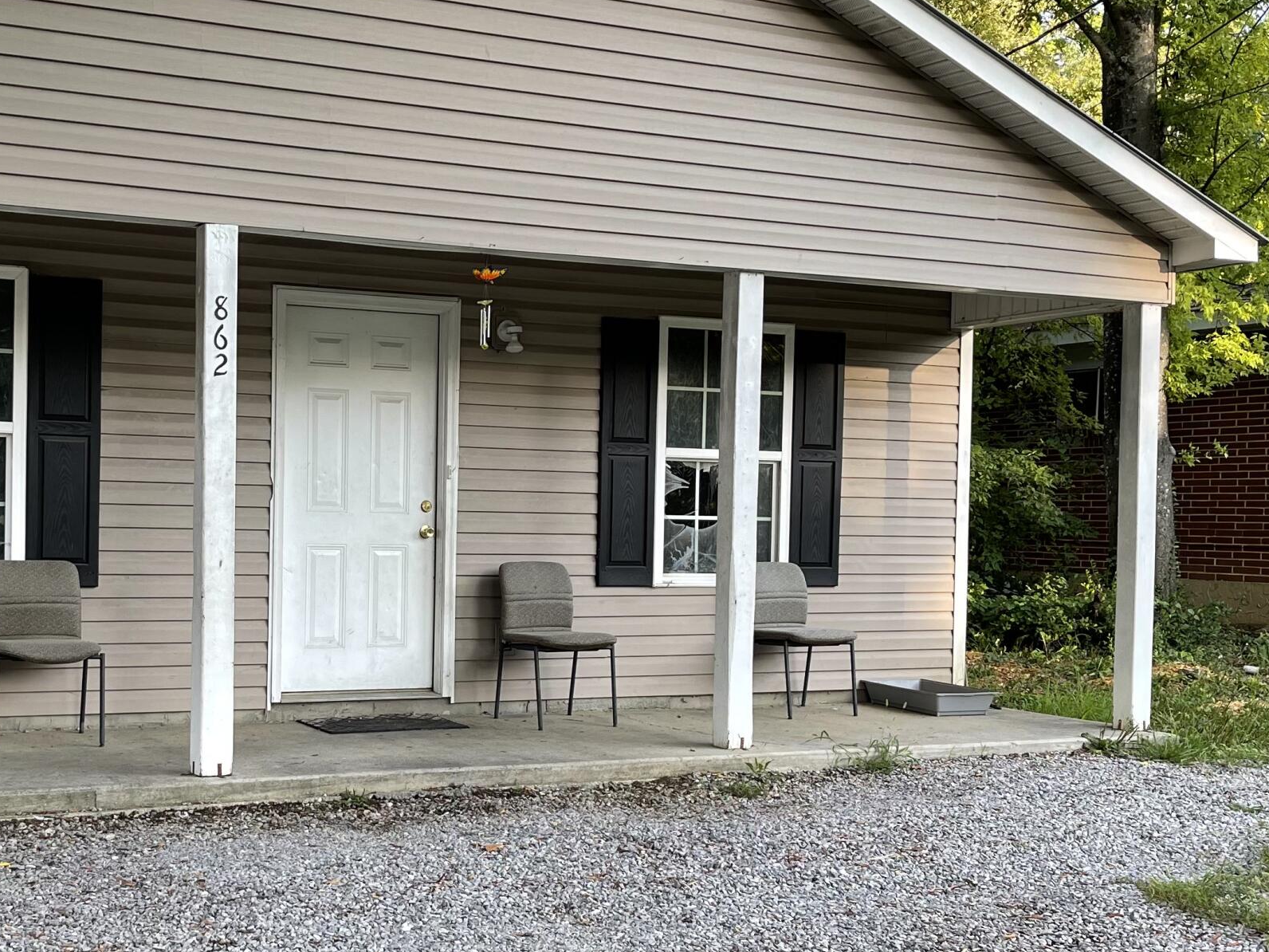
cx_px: 432
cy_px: 557
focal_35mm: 49
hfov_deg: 38.5
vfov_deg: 29.6
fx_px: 1796
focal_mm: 5.1
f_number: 1.6
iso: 50
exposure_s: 1/121
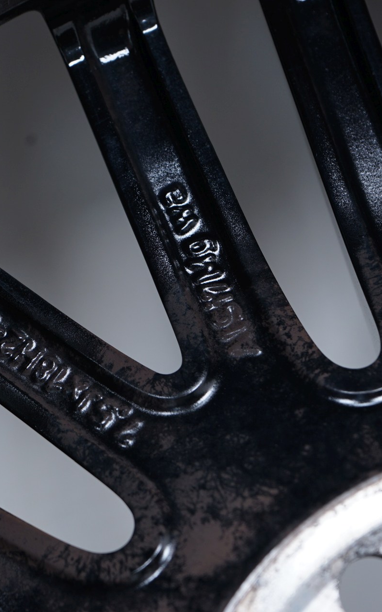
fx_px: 1615
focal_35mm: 97
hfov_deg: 13.4
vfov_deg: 21.4
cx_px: 102
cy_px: 307
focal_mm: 63
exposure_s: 1/100
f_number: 7.1
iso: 250
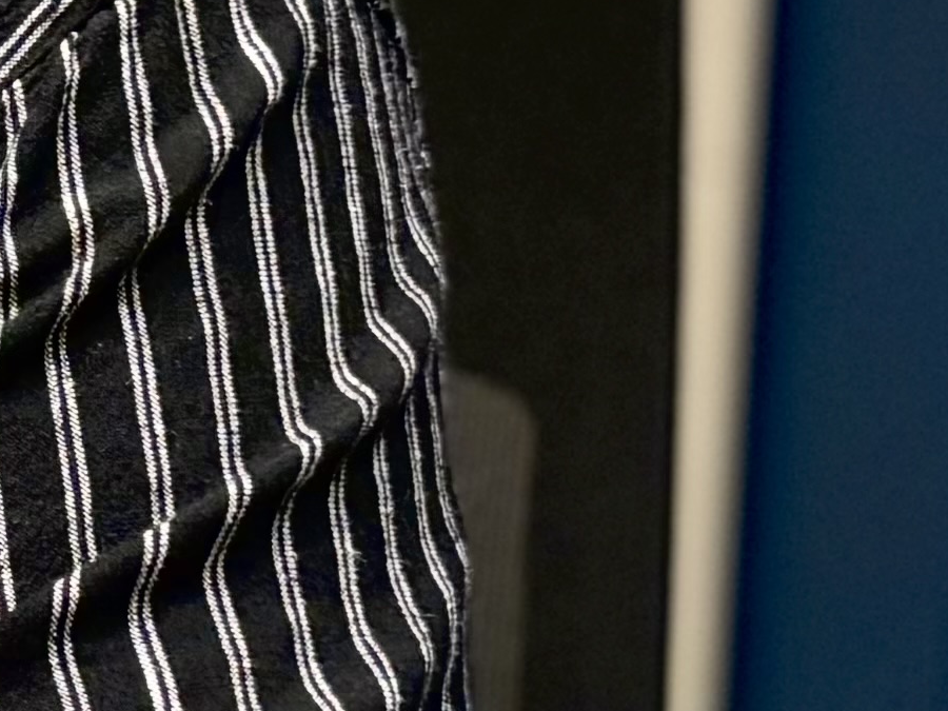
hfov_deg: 10.1
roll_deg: +0.2
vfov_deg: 9.0
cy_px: 118
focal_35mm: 165
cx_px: -1506
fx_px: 4519
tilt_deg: -7.7
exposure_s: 1/50
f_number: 1.6
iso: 200
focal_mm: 5.96
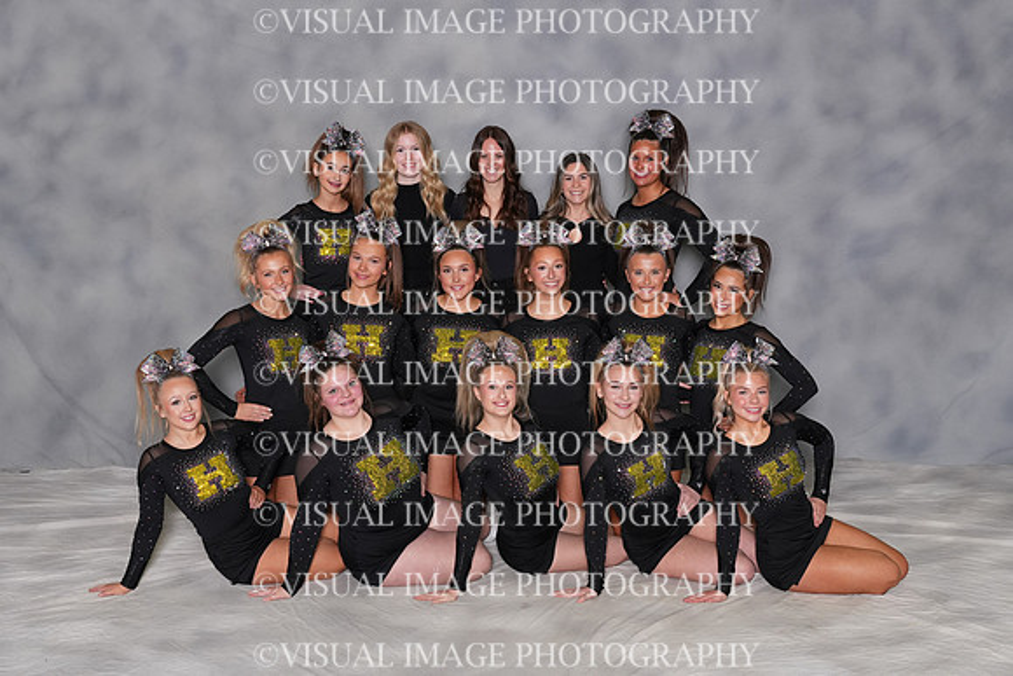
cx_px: 506
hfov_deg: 37.8
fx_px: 1478
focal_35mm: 52
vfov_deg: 25.8
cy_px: 338
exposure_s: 1/80
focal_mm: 35
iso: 800
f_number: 8
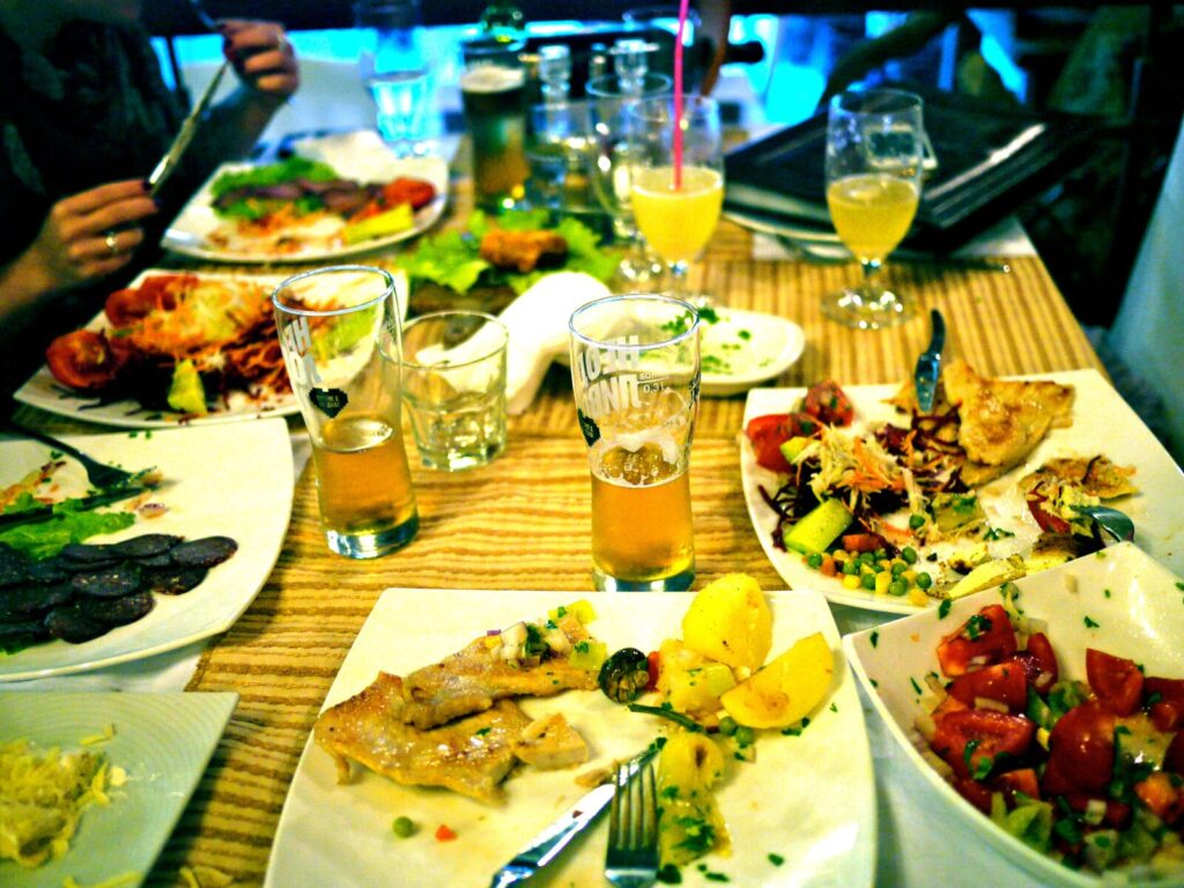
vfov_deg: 36.0
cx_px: 592
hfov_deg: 46.8
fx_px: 1368
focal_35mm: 40
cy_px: 444
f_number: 1.7
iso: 800
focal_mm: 20
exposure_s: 1/60
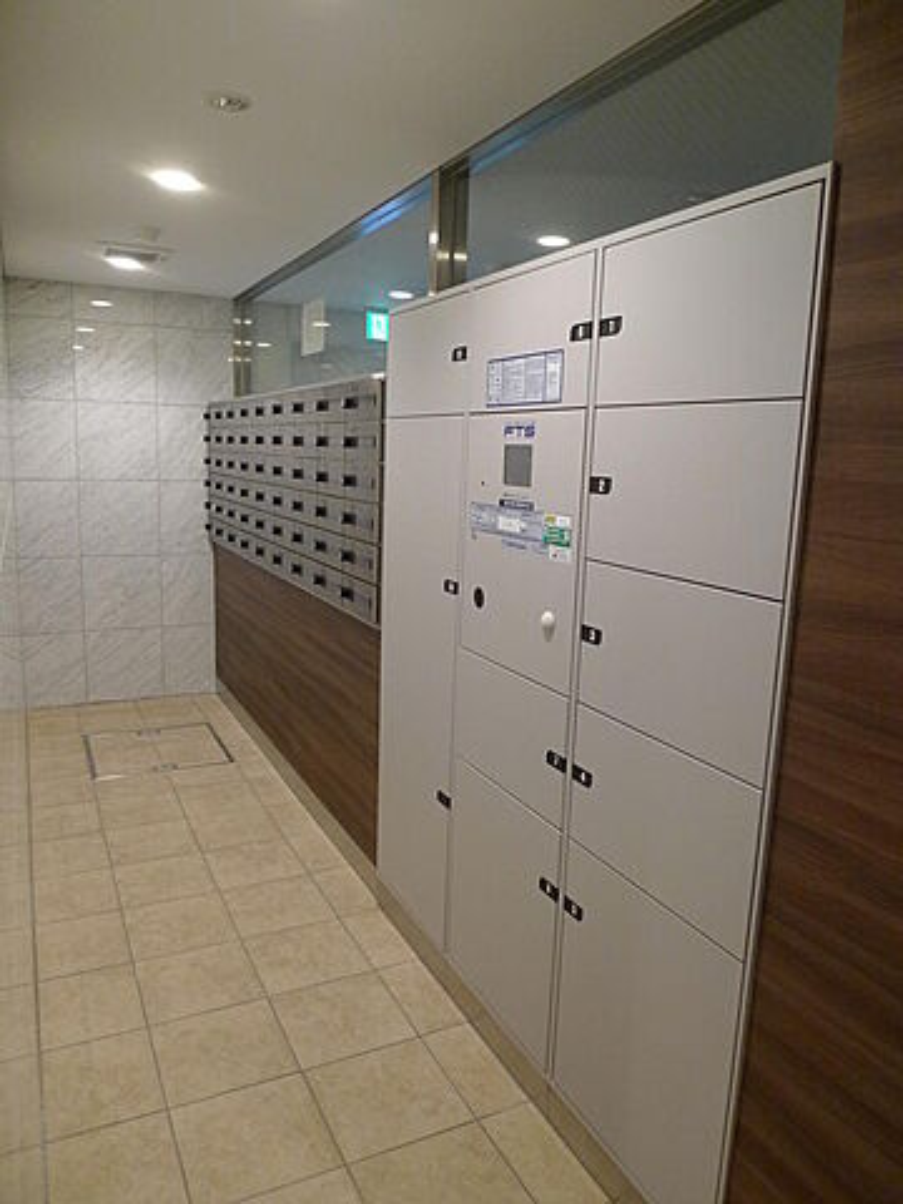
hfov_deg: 56.8
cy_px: 602
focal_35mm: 24
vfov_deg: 71.6
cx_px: 452
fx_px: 835
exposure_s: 1/30
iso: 250
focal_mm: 5.1
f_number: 2
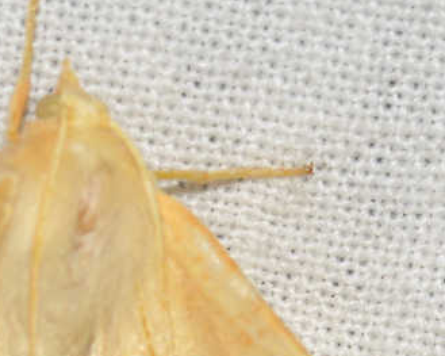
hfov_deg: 4.7
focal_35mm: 411
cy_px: 387
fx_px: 5411
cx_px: 100
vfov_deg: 3.8
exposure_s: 1/200
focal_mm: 100
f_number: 20
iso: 100
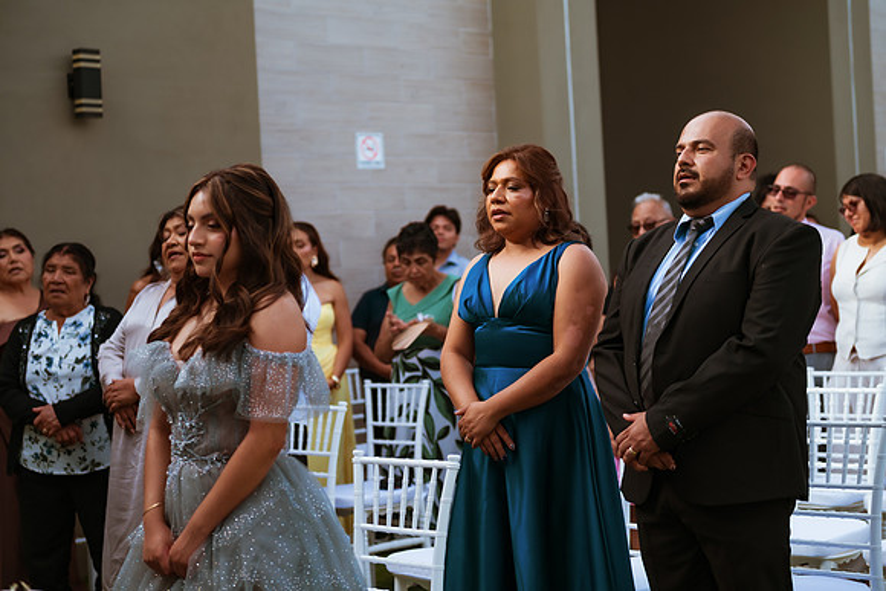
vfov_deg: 19.5
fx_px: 1723
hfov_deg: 28.8
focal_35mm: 70
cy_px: 296
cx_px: 443
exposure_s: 1/1250
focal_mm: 70
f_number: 2.8
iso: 100
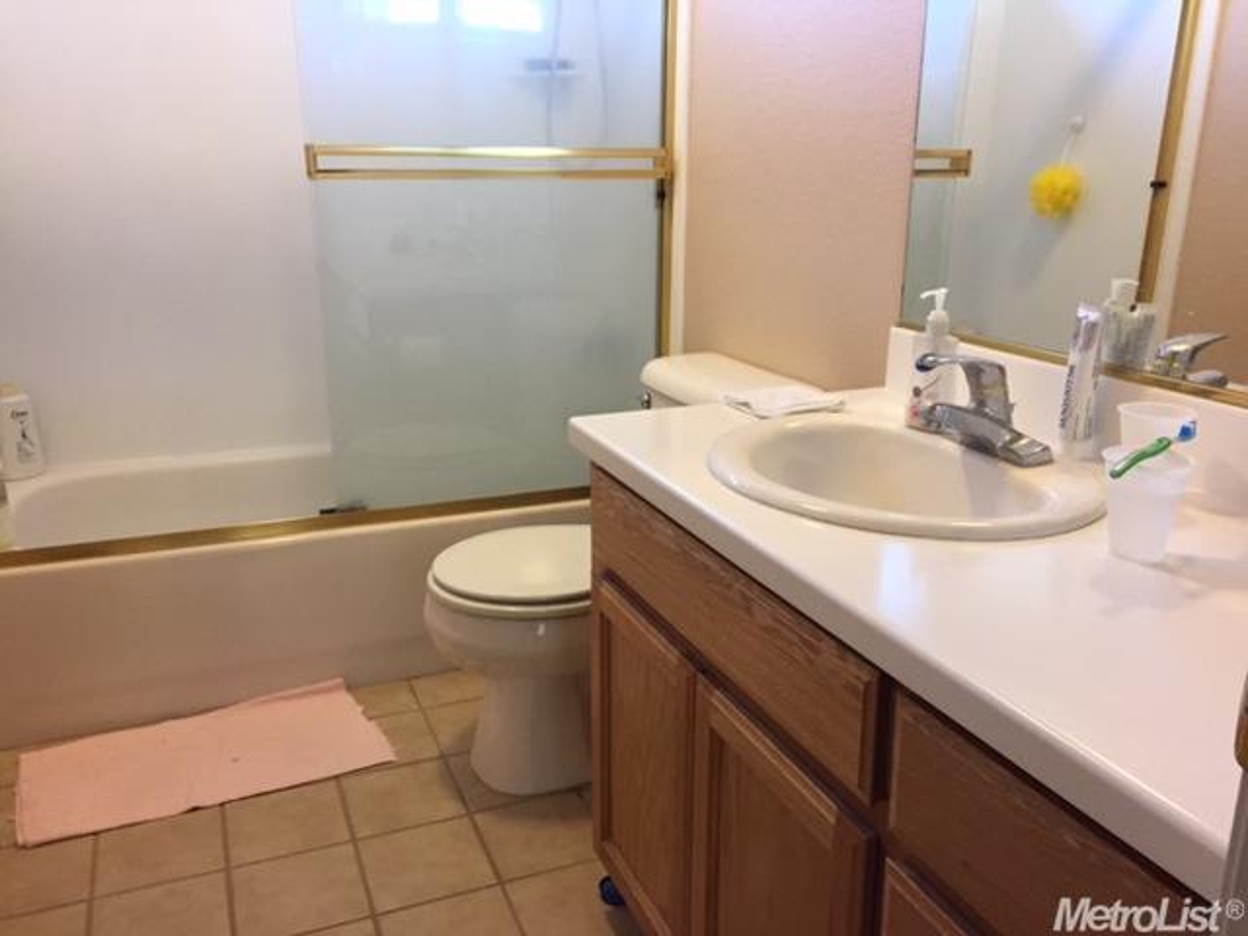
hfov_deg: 61.7
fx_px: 1046
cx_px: 624
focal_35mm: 29
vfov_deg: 48.2
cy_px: 468
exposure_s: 1/30
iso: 160
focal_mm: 4.15
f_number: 2.2
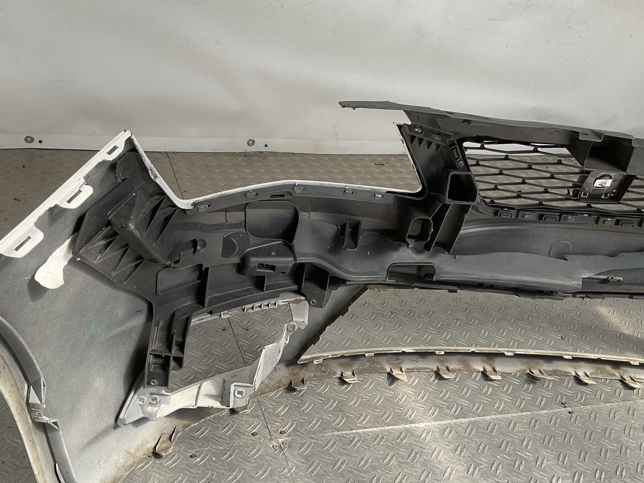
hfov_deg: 47.9
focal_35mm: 39
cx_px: 307
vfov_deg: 36.4
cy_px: 323
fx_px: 726
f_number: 1.8
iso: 16
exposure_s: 1/465
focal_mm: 3
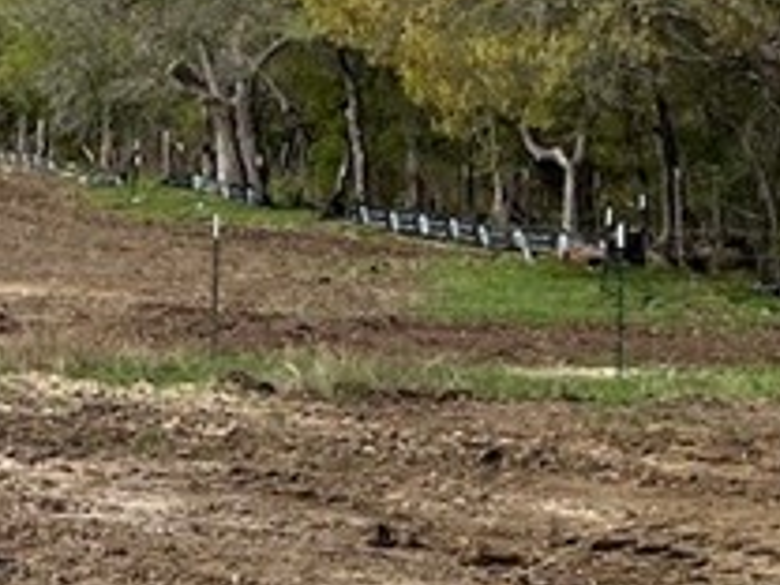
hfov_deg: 14.4
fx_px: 2884
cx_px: -390
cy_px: 8
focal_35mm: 128
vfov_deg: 11.5
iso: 50
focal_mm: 5.7
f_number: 1.5
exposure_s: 1/4630
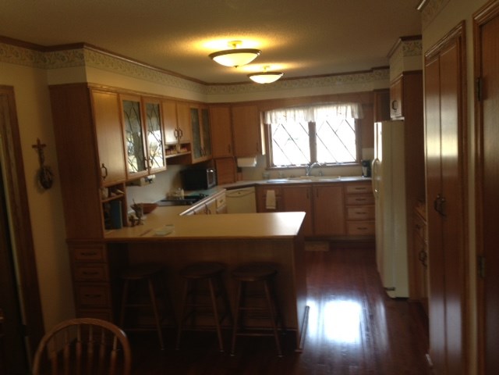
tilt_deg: -6.3
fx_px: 476
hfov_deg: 55.4
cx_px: 250
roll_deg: +3.8
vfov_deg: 42.9
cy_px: 188
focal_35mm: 33
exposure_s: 1/24
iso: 50
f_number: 2.4
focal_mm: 4.12
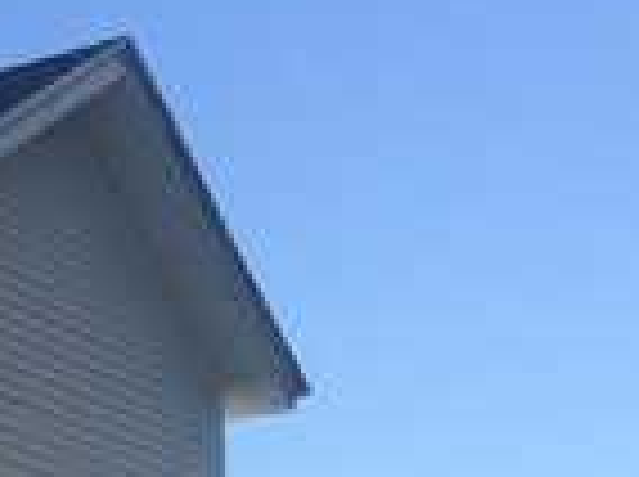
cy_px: 806
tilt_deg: +5.2
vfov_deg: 10.7
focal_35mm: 131
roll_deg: -0.1
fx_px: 2414
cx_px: -486
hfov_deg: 13.6
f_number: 2.2
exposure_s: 1/2740
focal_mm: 4.15
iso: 32
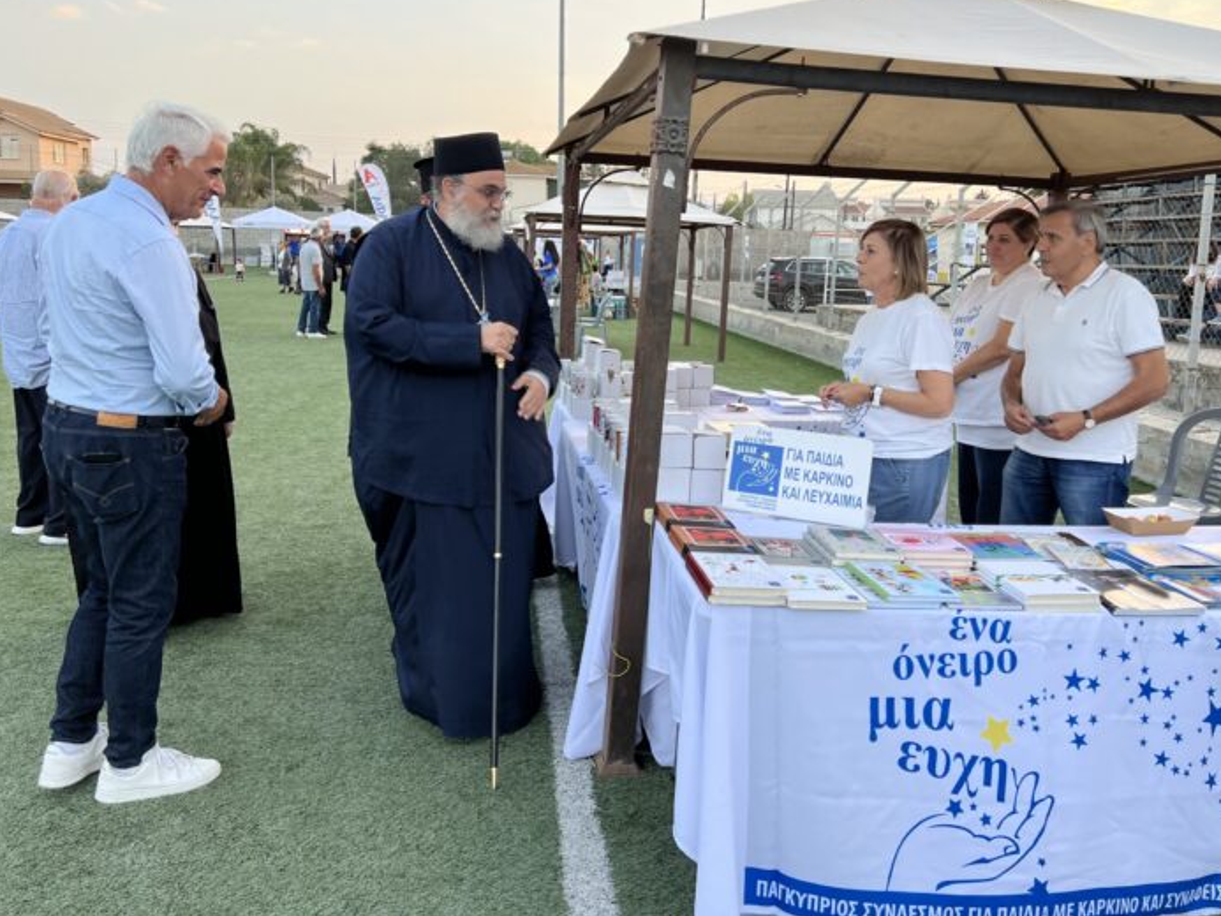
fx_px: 1058
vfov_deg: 46.7
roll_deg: -2.2
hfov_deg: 60.0
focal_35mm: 30
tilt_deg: -7.8
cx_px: 613
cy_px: 391
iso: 32
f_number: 1.5
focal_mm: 5.7
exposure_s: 1/145
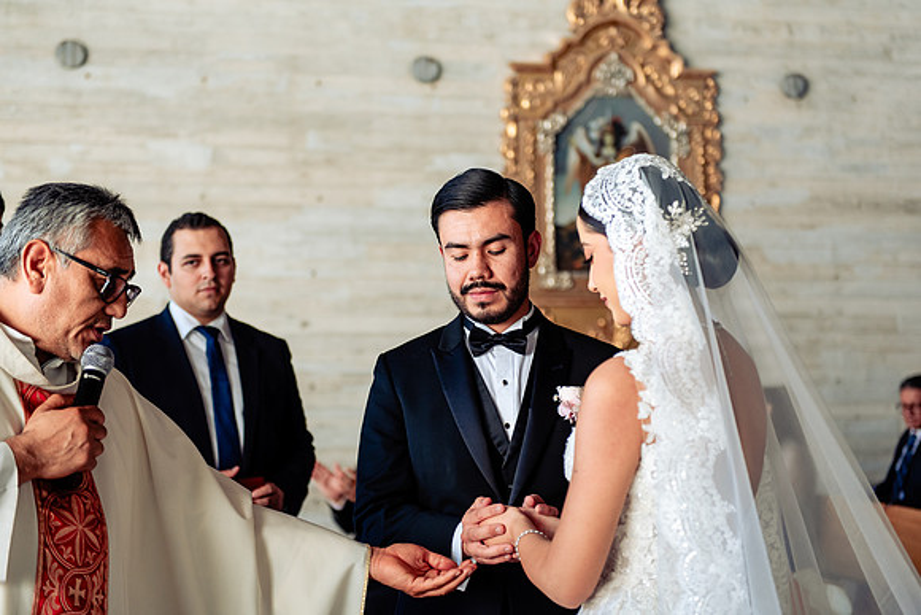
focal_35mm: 67
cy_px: 308
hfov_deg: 30.2
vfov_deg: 20.4
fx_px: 1705
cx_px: 460
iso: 500
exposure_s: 1/400
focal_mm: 66
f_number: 3.2
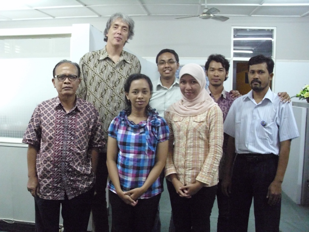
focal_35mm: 35
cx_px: 154
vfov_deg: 40.7
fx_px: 312
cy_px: 116
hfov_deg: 52.6
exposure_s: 1/22
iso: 800
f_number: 3
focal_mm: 6.2
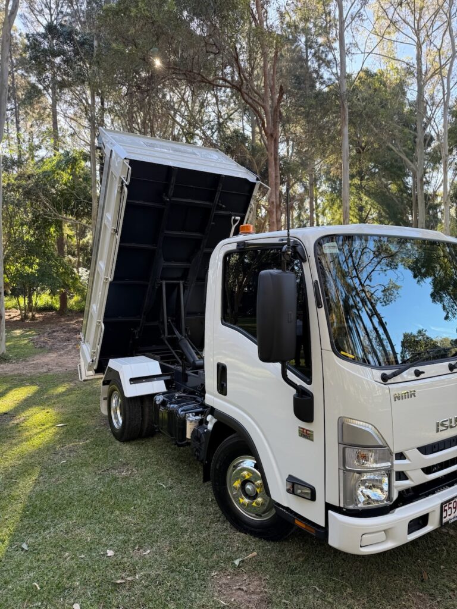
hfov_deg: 56.8
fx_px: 422
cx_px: 228
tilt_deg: -1.4
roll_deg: +1.2
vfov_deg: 71.6
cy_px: 304
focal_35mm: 24
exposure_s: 1/203
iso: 80
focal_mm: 6.76
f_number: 1.78
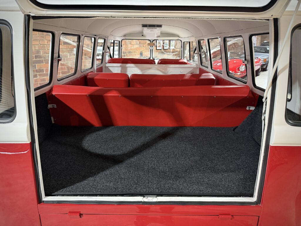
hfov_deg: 71.6
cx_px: 150
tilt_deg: -19.2
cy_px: 113
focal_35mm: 24
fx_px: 209
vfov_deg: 56.8
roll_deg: -0.5
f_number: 1.78
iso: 800
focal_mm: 6.76
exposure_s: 1/33
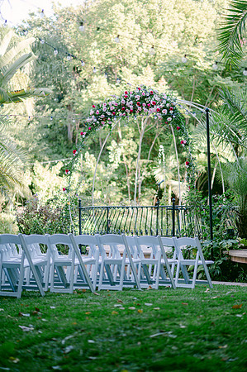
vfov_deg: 23.9
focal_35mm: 85
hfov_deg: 16.0
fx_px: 877
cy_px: 186
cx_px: 124
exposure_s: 1/1600
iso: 400
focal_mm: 85
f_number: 1.8
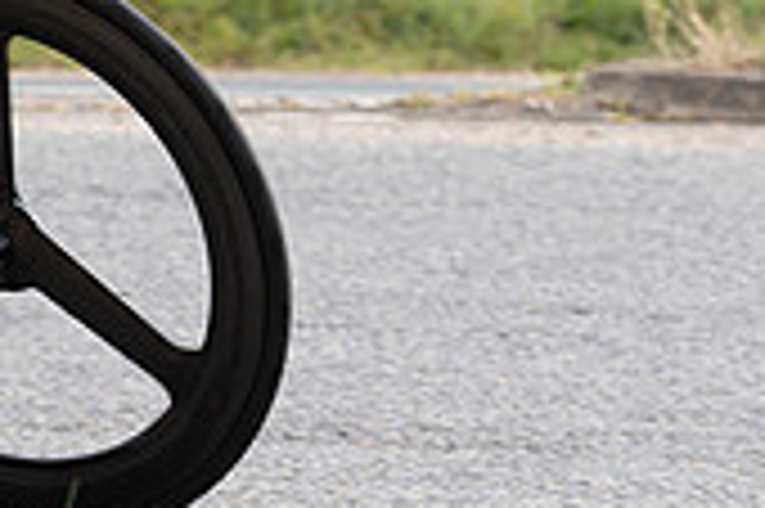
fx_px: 6878
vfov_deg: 4.2
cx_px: -520
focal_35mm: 324
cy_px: -340
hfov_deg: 6.3
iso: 250
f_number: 4
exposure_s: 1/1000
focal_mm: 70
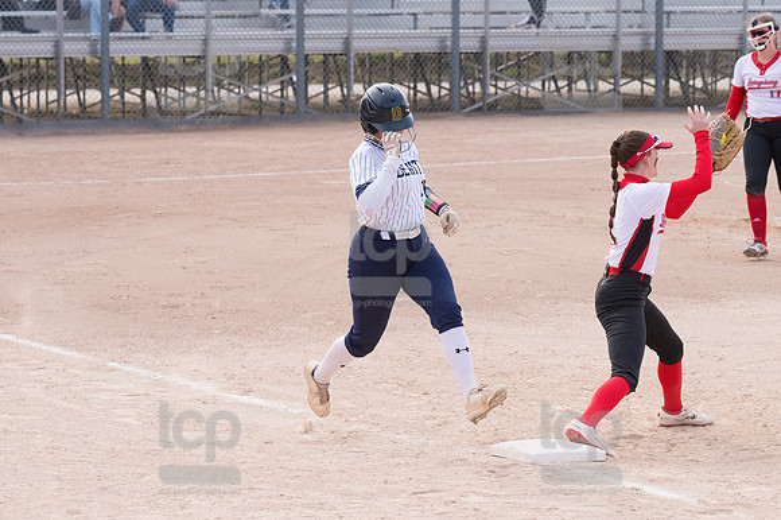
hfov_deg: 11.8
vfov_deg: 7.9
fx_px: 3773
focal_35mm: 174
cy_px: 260
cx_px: 390
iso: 1250
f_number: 5.6
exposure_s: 1/1600
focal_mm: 116
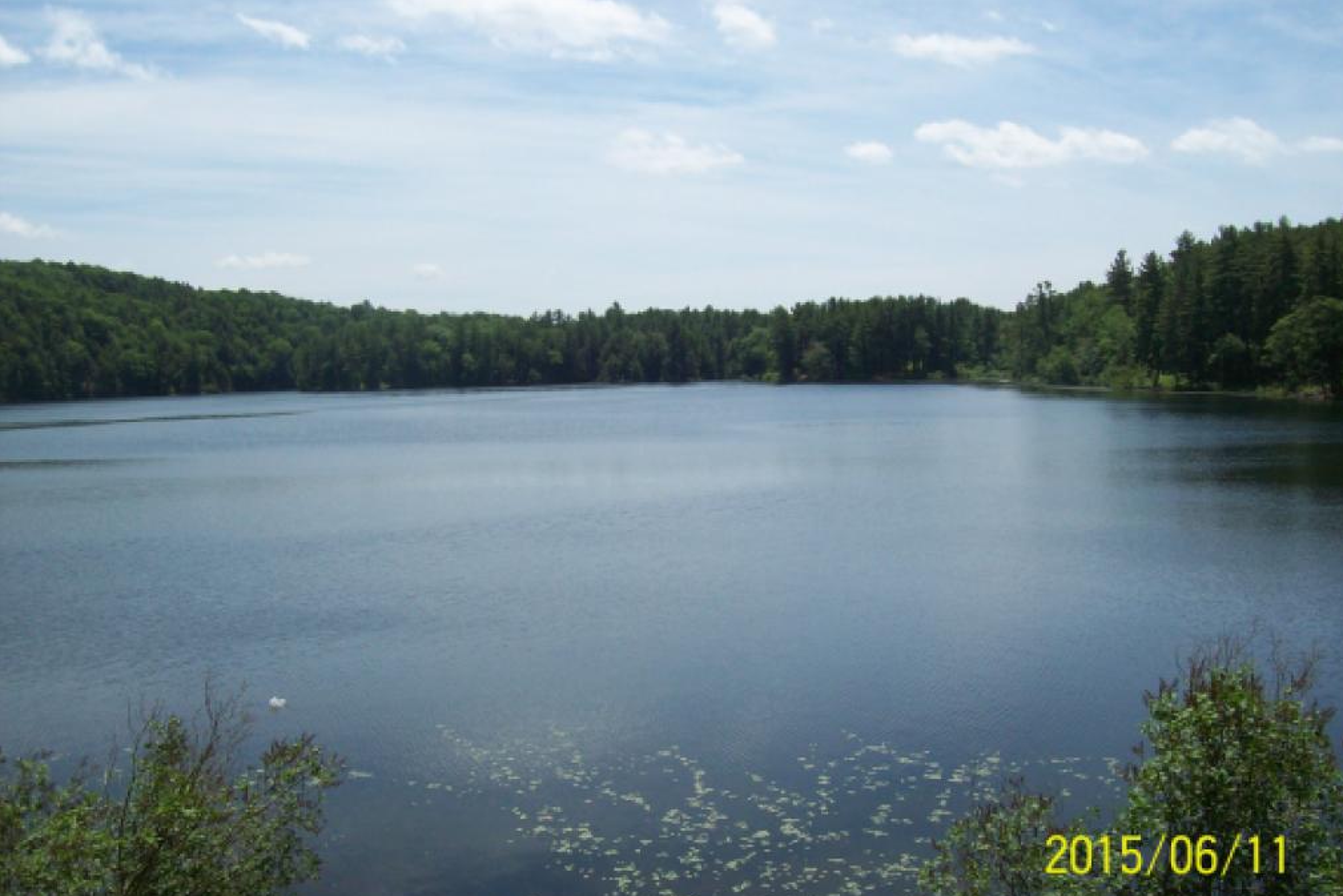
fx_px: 1418
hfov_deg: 50.7
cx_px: 680
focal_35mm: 38
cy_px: 467
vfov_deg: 35.1
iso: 80
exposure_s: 1/798
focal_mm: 6
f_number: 4.8
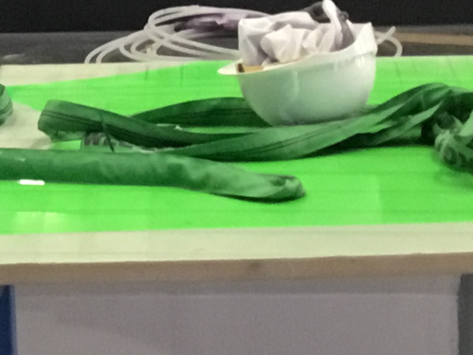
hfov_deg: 12.3
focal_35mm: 157
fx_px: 2145
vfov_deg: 9.2
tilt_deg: -1.7
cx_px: -114
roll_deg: +1.9
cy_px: -190
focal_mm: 3.3
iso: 160
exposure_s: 1/33
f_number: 2.4
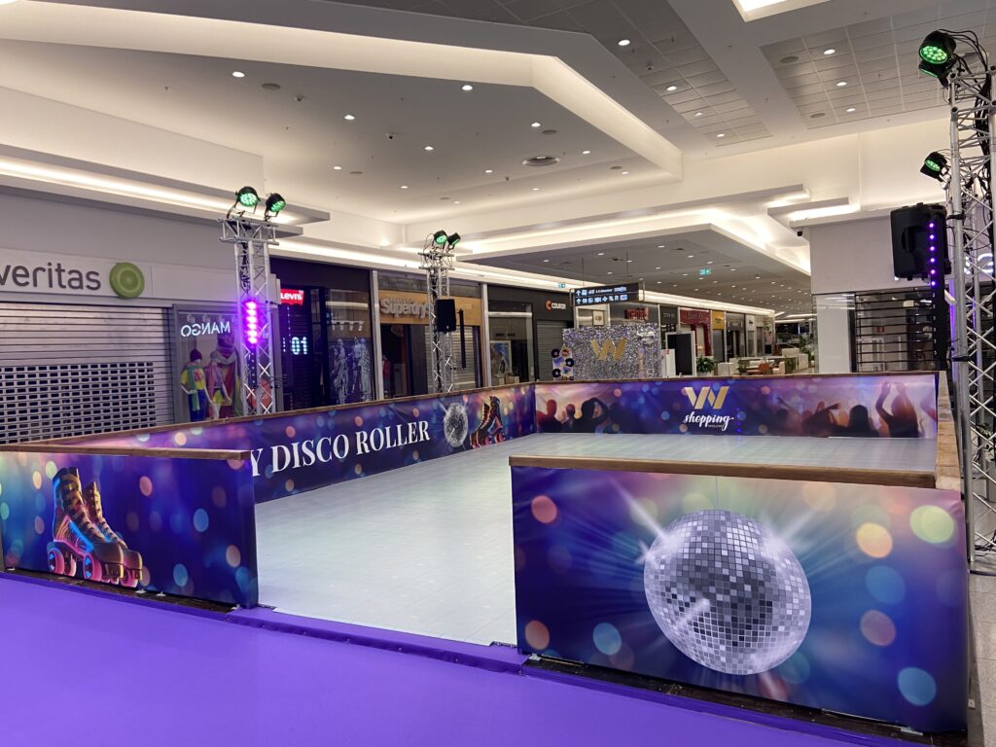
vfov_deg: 53.1
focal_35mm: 26
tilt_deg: -0.5
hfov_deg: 67.3
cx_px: 498
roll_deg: +2.9
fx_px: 748
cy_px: 374
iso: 64
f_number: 1.8
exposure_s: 1/50
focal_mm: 4.25
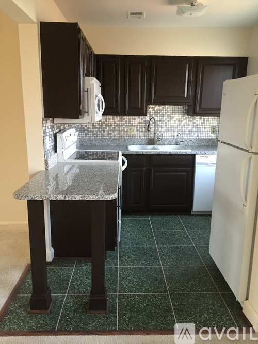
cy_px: 172
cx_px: 129
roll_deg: -1.0
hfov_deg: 48.2
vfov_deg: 61.7
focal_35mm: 29
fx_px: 288
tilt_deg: -11.0
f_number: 2.2
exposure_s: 1/30
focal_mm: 4.15
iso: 125
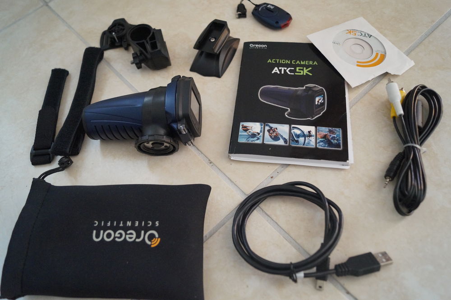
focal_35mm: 27
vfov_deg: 47.9
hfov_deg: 67.4
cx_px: 226
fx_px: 338
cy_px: 150
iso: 2000
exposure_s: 1/160
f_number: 3.5
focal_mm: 18
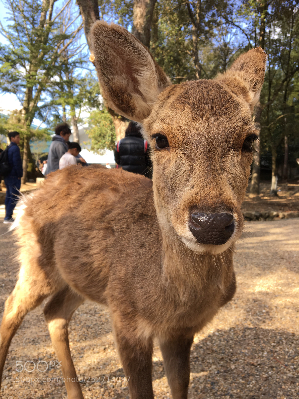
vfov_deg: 61.7
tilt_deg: +2.2
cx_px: 150
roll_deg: -2.7
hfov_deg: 48.2
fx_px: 334
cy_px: 200
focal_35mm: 29
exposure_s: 1/265
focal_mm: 4.15
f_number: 2.2
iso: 25
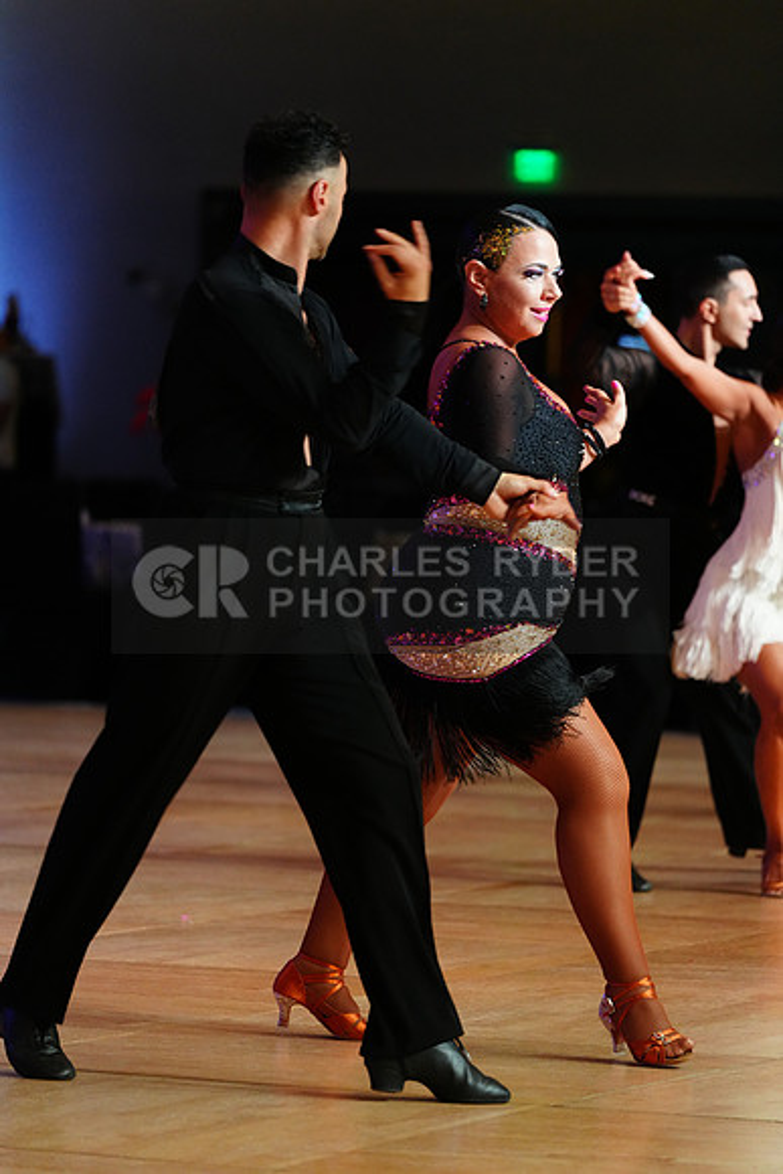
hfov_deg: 6.9
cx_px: 392
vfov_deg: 10.3
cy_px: 587
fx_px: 6521
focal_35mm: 200
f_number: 4
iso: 3200
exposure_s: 1/250
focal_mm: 200
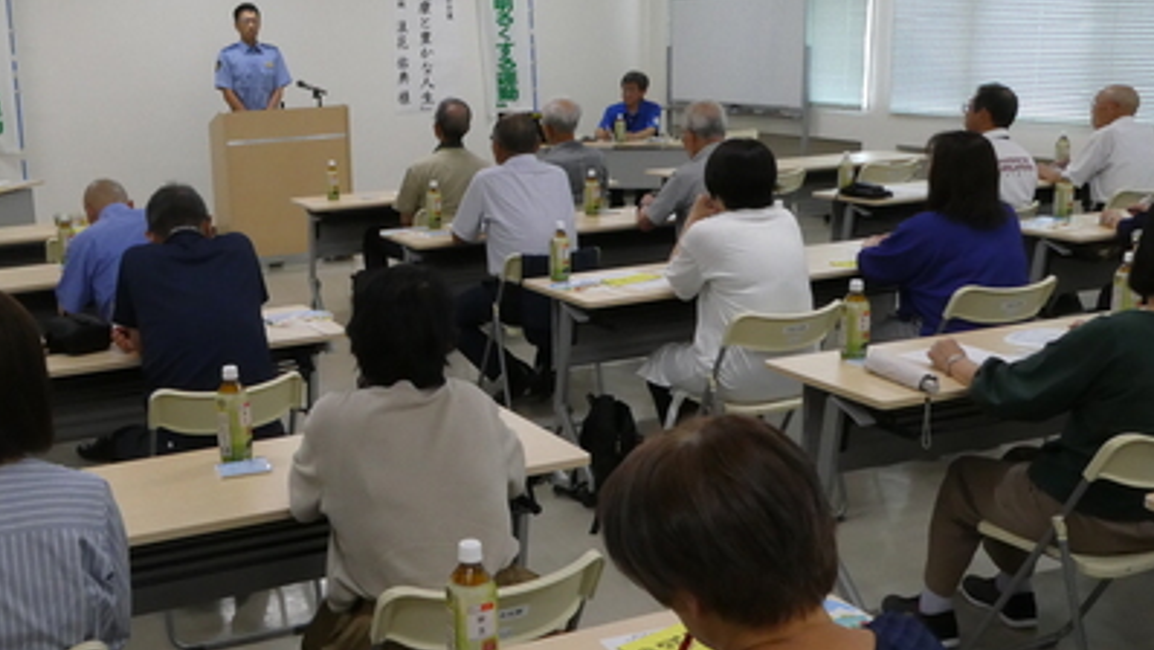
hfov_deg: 47.4
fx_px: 1285
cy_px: 360
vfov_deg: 28.3
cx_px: 371
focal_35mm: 42
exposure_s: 1/60
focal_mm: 4.3
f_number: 4.7
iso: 320
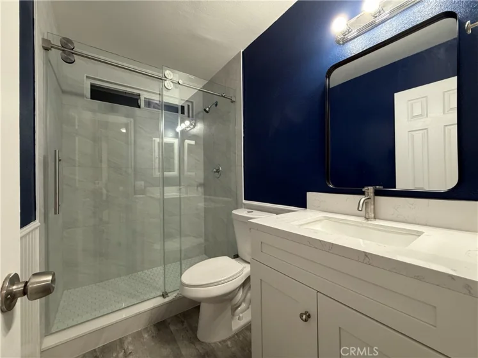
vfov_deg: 85.7
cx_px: 239
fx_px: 193
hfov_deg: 102.1
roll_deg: +0.9
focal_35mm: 14
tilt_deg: +1.0
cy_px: 179
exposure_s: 1/60
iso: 200
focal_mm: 2.22
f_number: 2.2
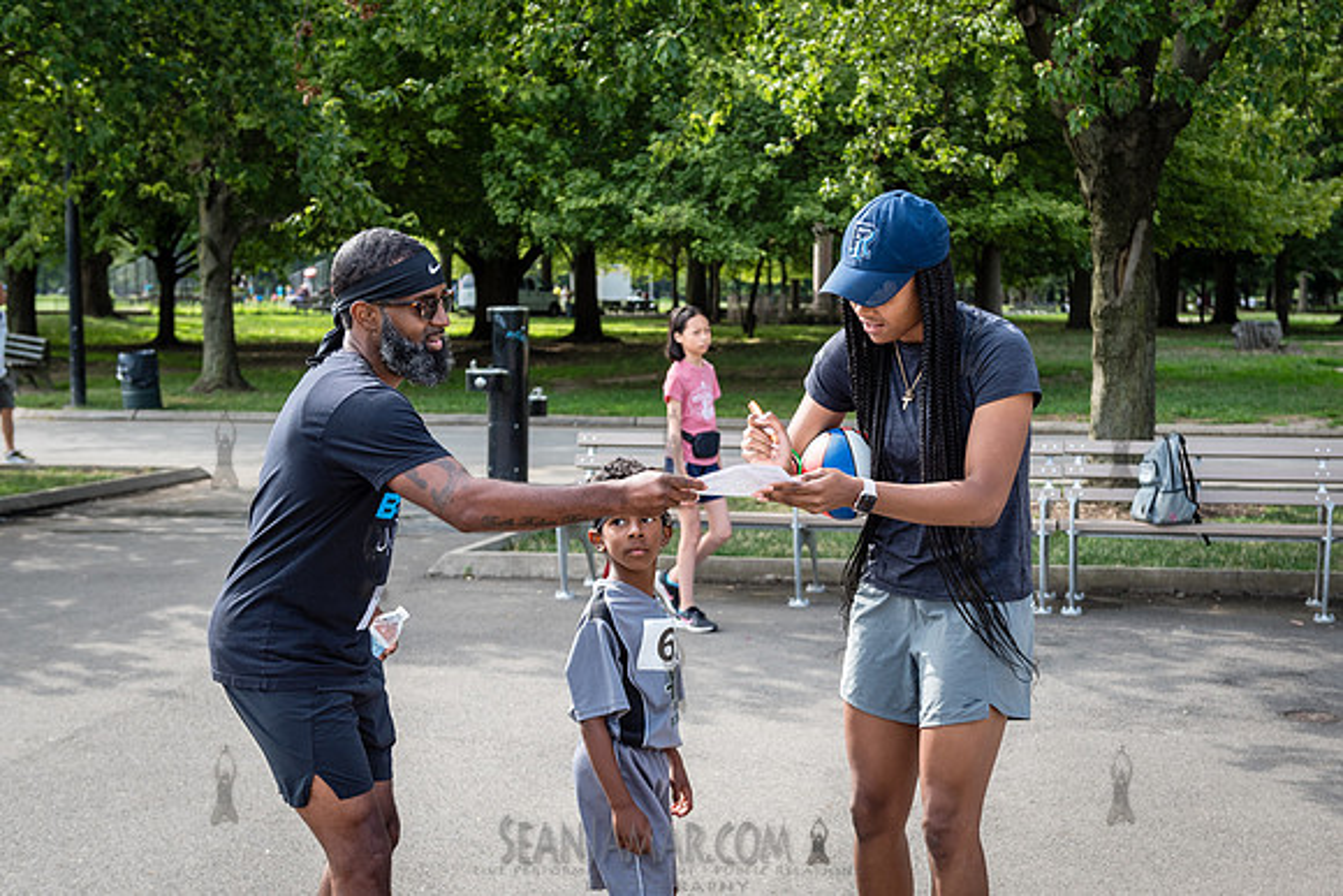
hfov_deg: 36.7
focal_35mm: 54
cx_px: 762
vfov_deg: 25.0
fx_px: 2020
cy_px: 528
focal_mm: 42
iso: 200
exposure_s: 1/500
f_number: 4
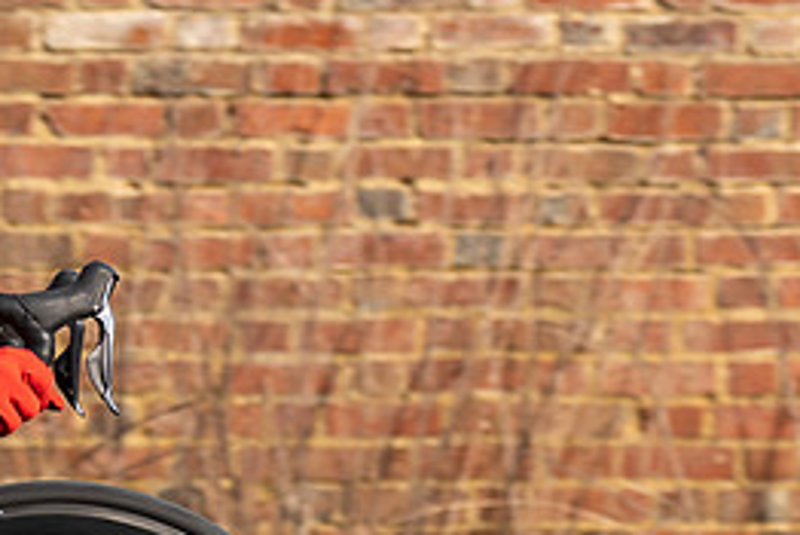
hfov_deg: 5.7
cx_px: 87
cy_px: -70
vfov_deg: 3.8
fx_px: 8071
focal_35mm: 363
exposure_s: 1/800
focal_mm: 85
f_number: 4
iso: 100
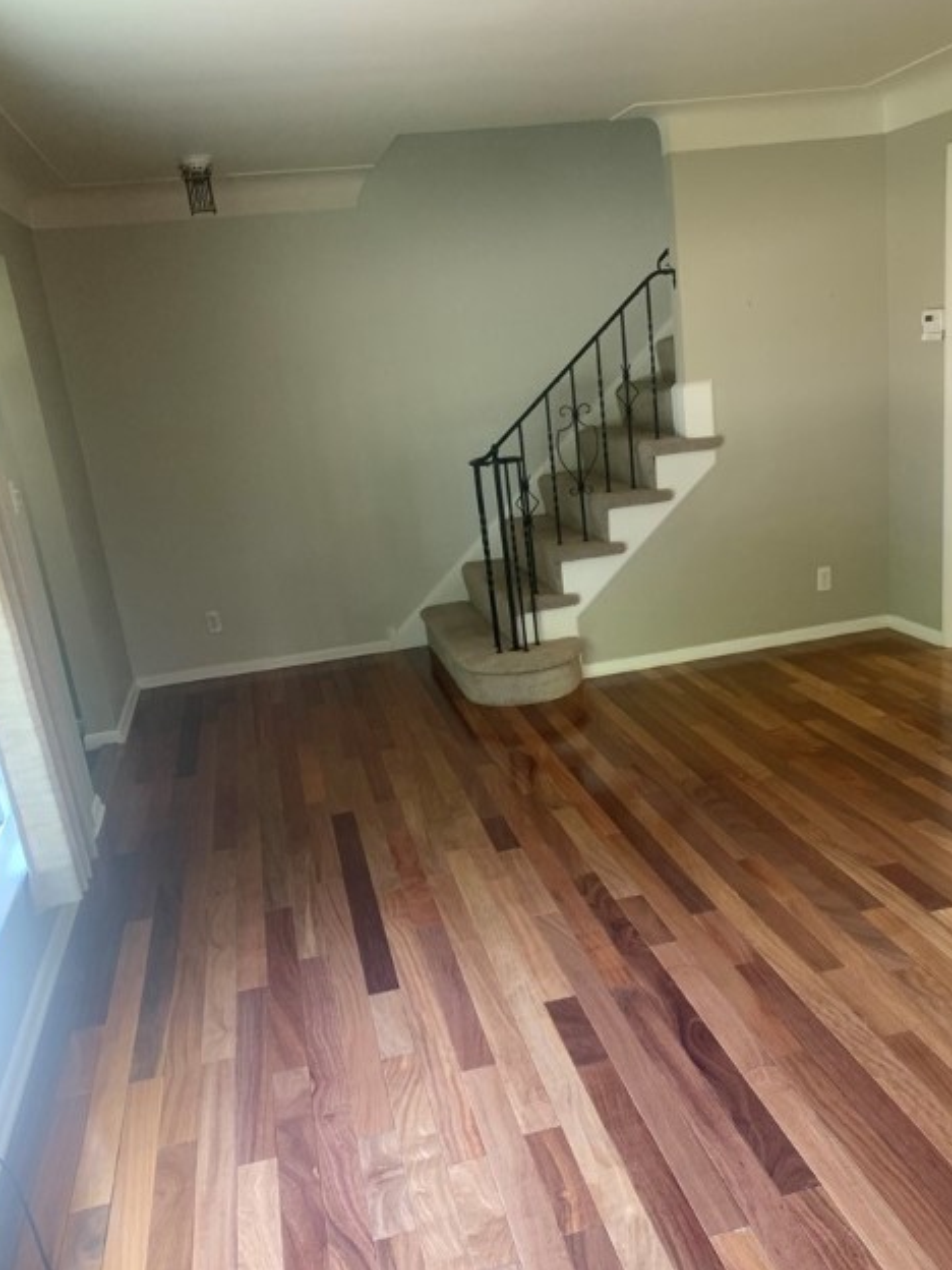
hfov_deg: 44.0
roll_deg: +6.0
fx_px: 1173
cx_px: 563
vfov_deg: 56.4
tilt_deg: -18.8
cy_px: 753
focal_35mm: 32
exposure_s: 1/60
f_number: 1.8
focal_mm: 4.25
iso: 200
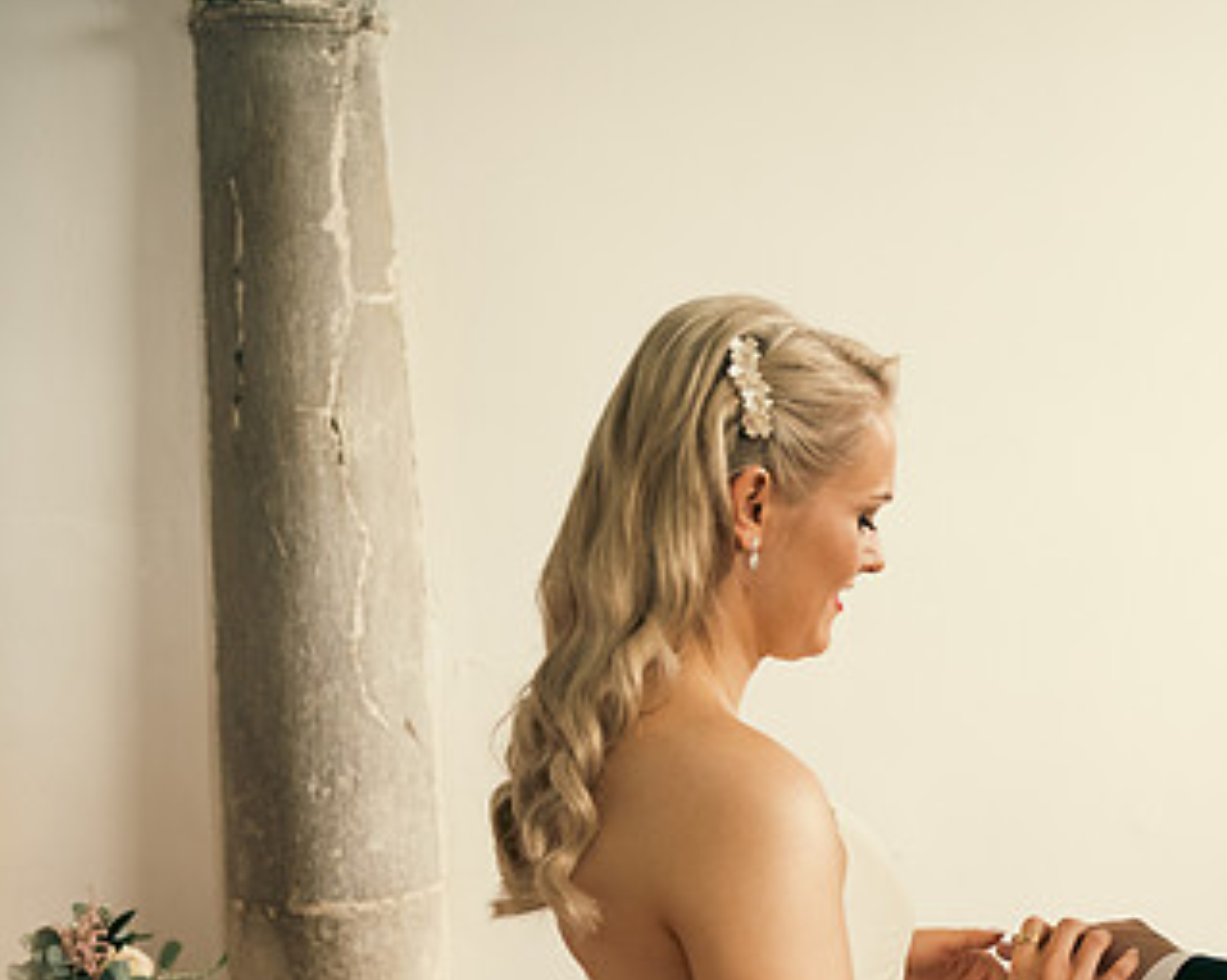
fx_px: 2106
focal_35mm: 58
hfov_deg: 31.2
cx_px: 1077
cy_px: 717
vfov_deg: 25.9
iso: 800
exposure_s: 1/160
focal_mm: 34
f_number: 3.5
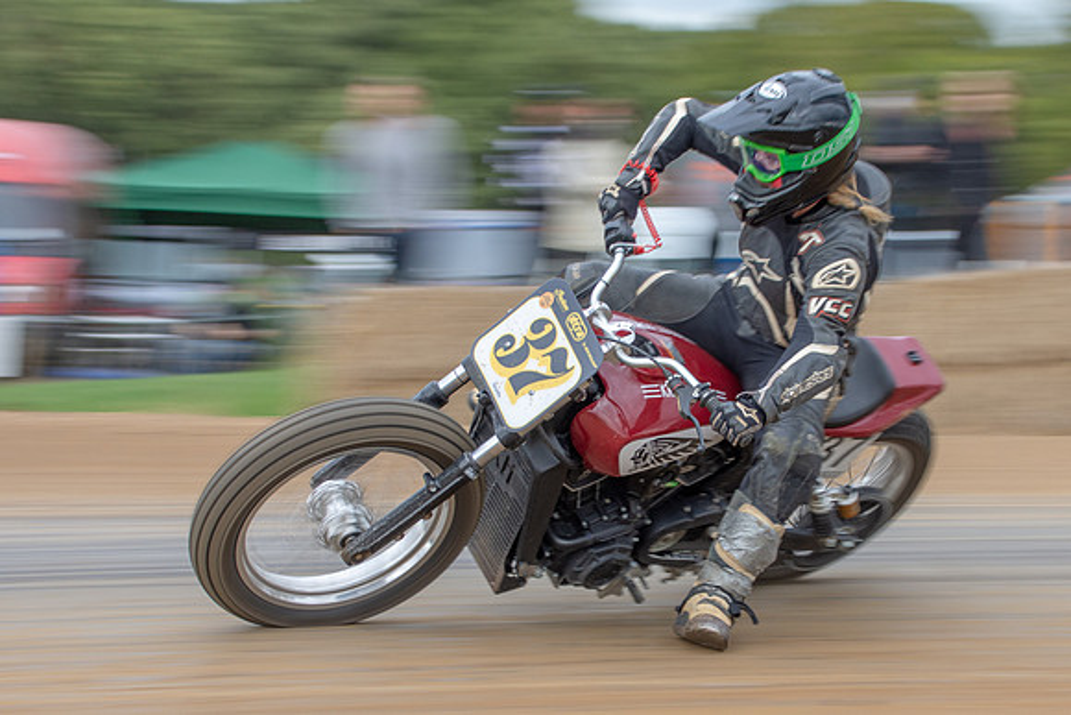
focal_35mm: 120
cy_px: 411
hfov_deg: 17.1
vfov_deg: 11.5
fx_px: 3559
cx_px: 654
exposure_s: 1/125
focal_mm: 62
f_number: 8
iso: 320
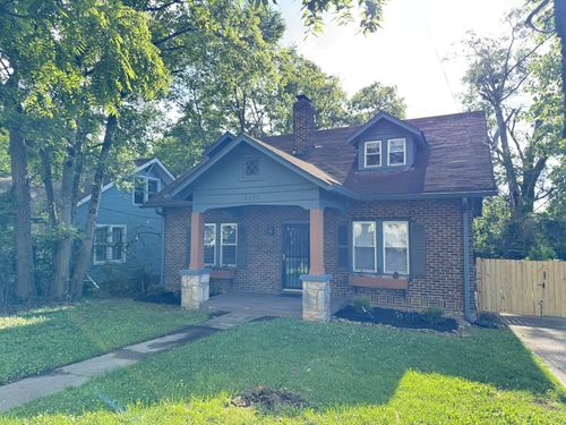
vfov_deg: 56.8
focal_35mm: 24
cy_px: 212
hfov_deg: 71.6
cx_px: 283
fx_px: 392
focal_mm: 6.76
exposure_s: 1/215
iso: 80
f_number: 1.78
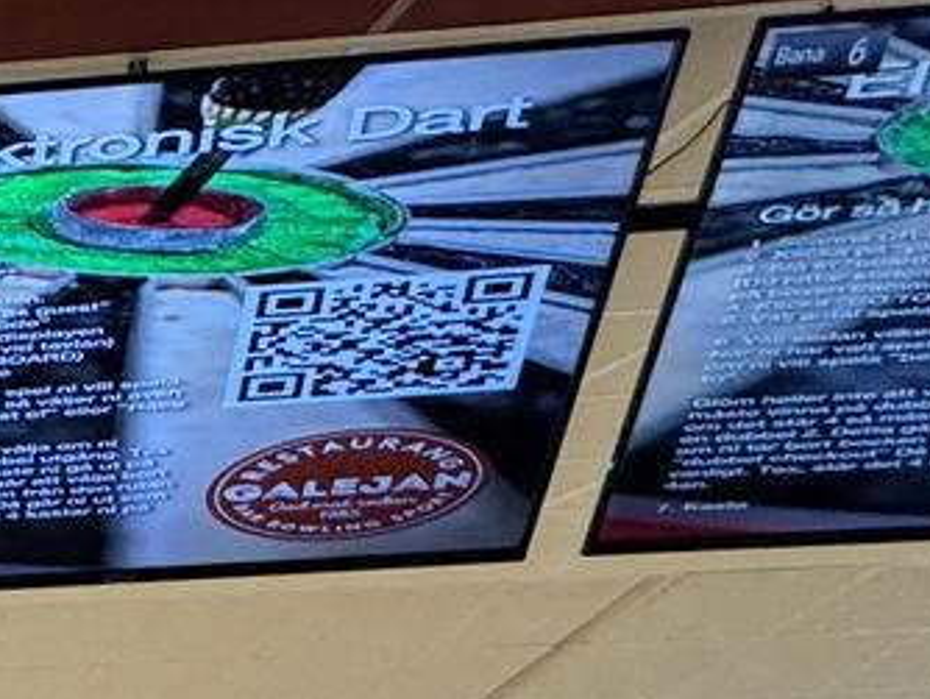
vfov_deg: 18.3
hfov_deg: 21.1
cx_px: -679
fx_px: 1801
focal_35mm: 67
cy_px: 1175
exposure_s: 1/100
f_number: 2.2
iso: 160
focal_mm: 2.22
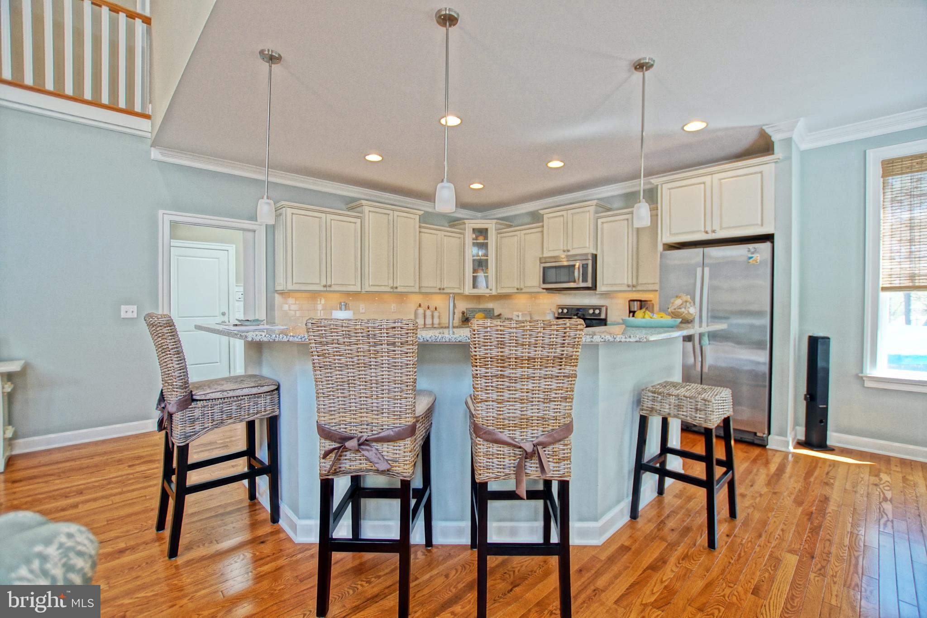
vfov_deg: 77.3
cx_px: 464
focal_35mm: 15
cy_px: 309
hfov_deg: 100.4
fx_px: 386
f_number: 3.5
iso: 400
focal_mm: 10
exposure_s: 1/60
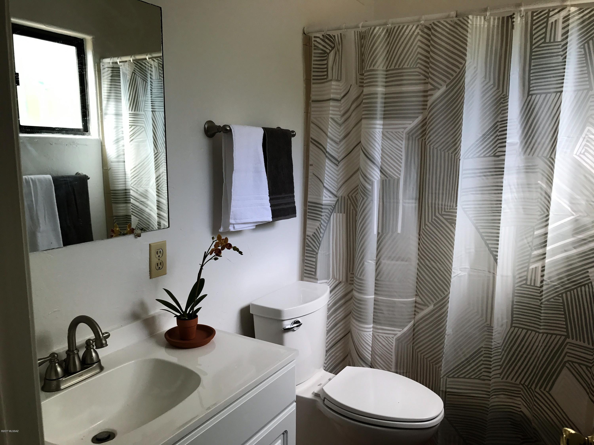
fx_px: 480
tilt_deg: -8.7
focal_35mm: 28
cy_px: 222
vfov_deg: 49.7
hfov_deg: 63.4
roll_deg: -0.2
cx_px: 297
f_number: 1.8
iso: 25
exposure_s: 1/60
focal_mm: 3.99
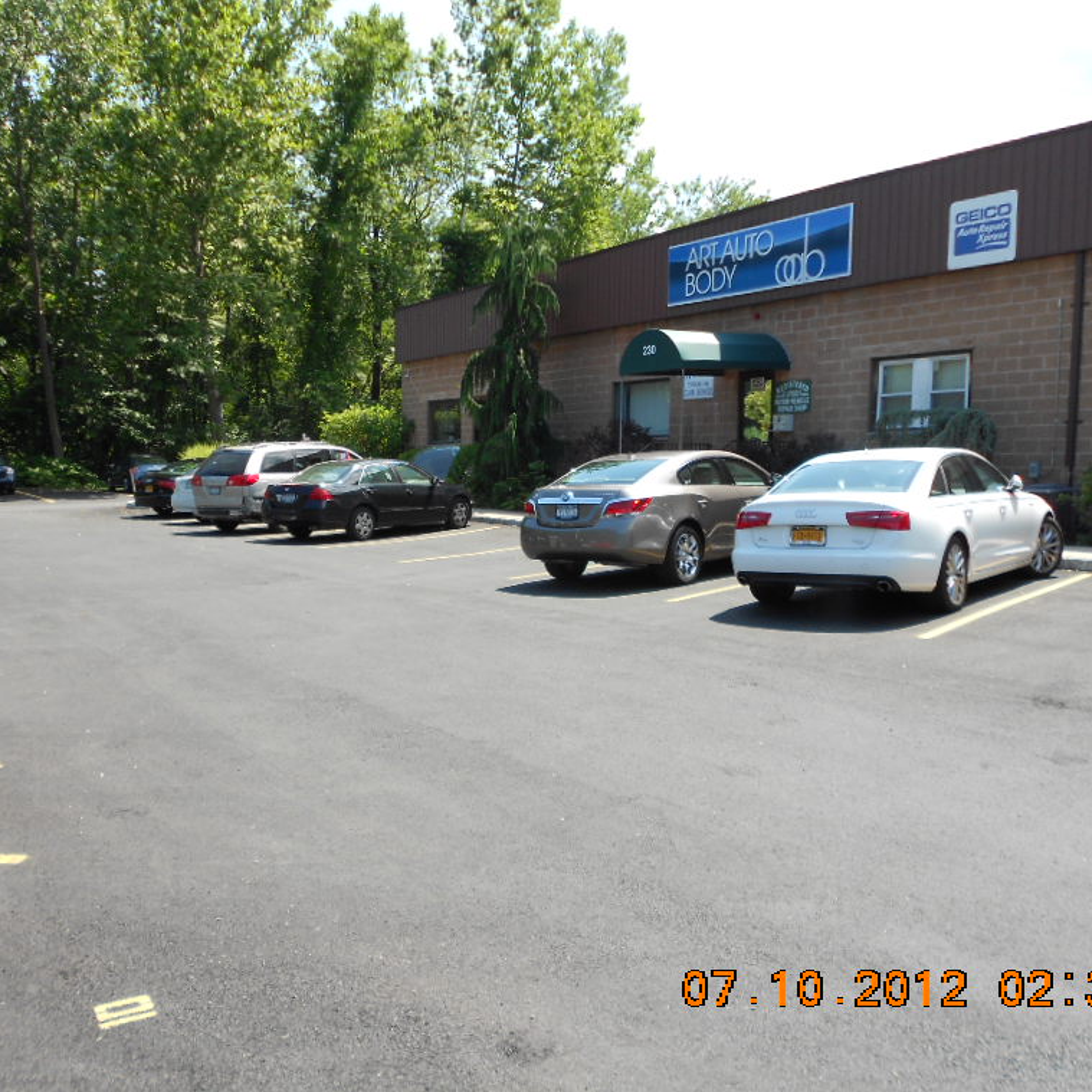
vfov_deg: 52.5
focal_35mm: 31
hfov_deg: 52.4
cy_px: 541
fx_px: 1106
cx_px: 472
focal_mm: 4.6
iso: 80
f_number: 3.2
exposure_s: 1/400
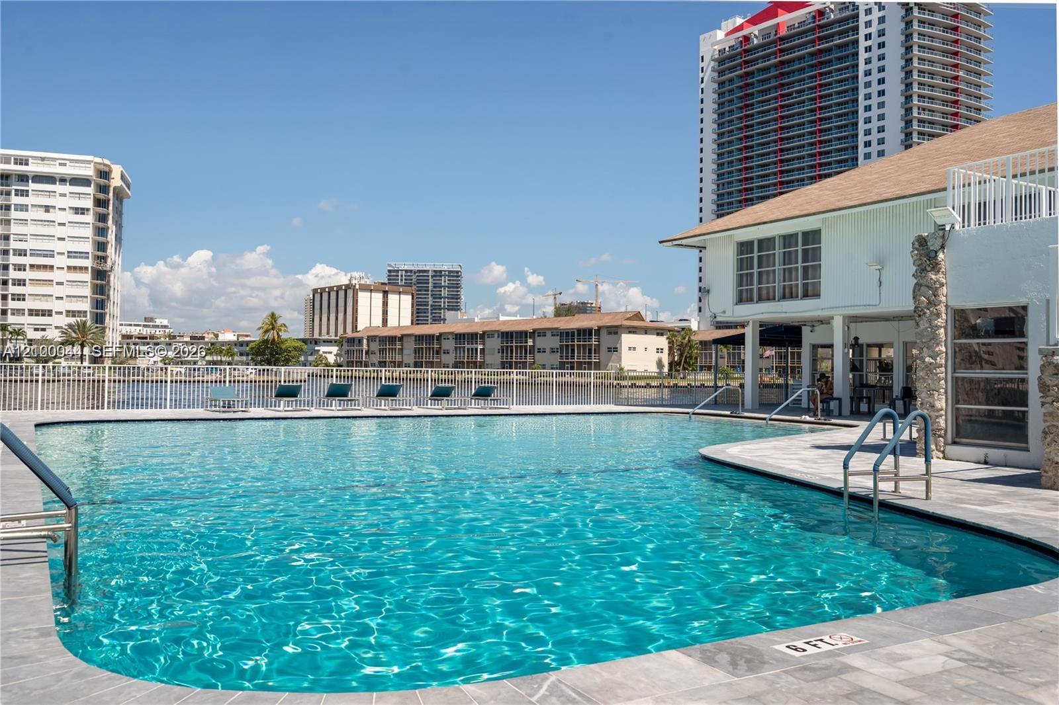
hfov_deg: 61.9
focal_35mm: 30
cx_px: 530
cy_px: 352
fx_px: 882
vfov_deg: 43.6
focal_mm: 30
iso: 100
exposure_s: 1/500
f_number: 8
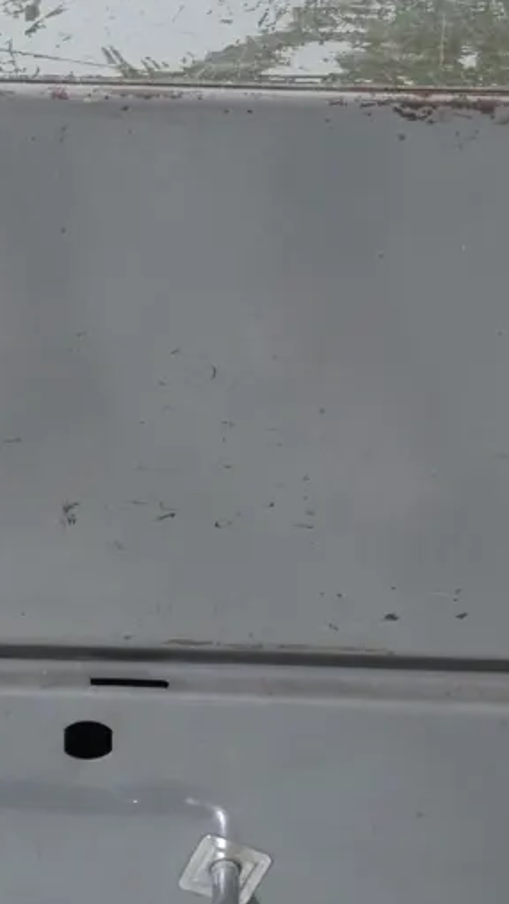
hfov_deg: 11.9
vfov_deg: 21.1
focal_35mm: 101
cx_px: 69
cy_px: 449
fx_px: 2422
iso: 2500
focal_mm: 23
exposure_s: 1/60
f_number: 5.1
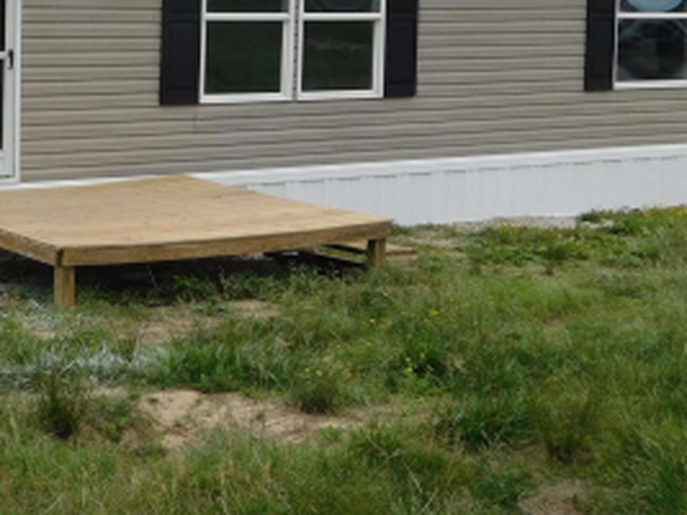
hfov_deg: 24.7
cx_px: -9
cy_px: 46
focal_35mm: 75
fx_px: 1488
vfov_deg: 19.3
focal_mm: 5.3
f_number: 3.2
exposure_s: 1/800
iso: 125
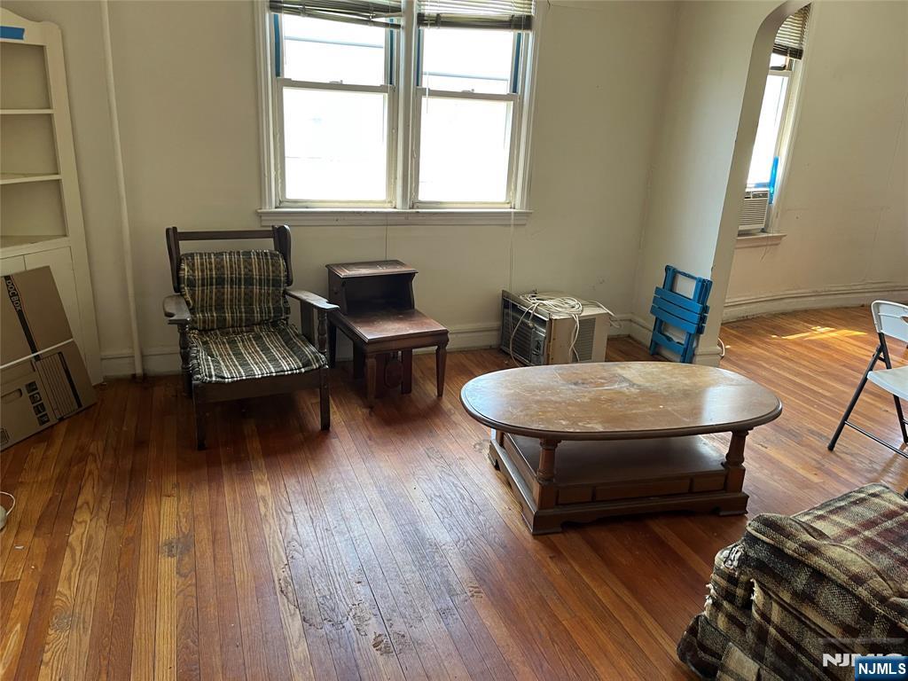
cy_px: 340
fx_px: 682
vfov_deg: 53.1
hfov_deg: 67.3
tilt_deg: -17.9
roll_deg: -2.8
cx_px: 454
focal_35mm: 26
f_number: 1.6
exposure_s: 1/60
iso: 160
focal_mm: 5.1
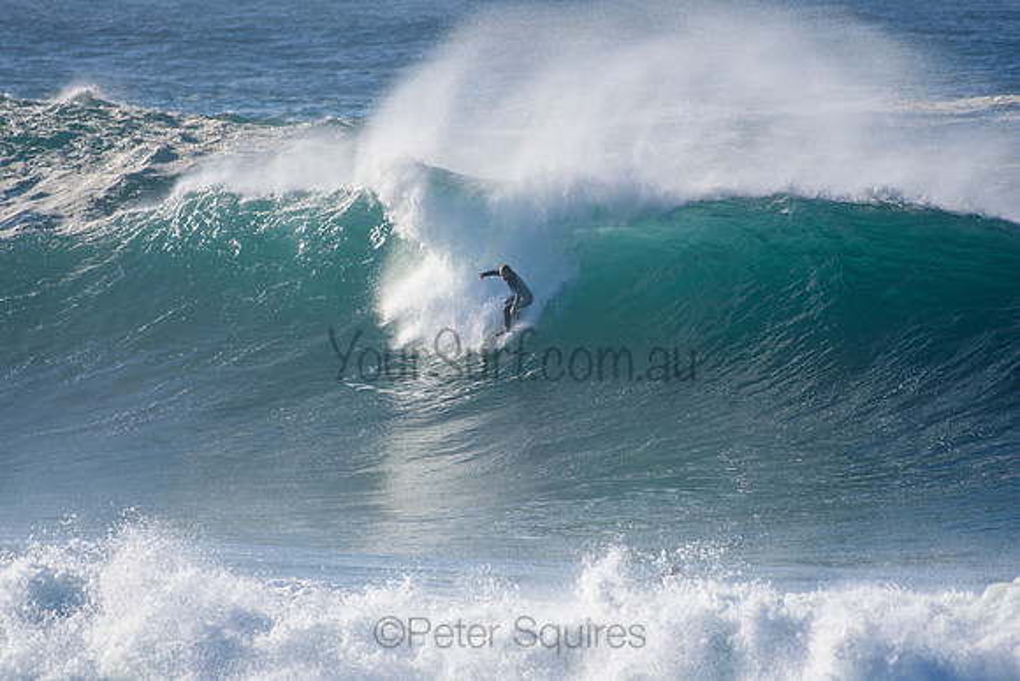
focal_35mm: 750
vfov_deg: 1.8
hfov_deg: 2.7
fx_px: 21254
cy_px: 340
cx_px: 510
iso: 320
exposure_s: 1/2000
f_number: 5.6
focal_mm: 500
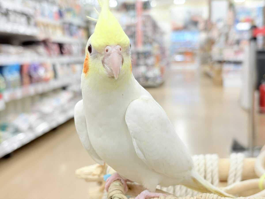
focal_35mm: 52
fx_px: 398
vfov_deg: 28.0
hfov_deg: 36.8
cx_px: 132
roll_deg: +1.9
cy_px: 100
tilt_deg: -4.9
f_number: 1.6
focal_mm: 5.96
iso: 50
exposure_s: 1/50
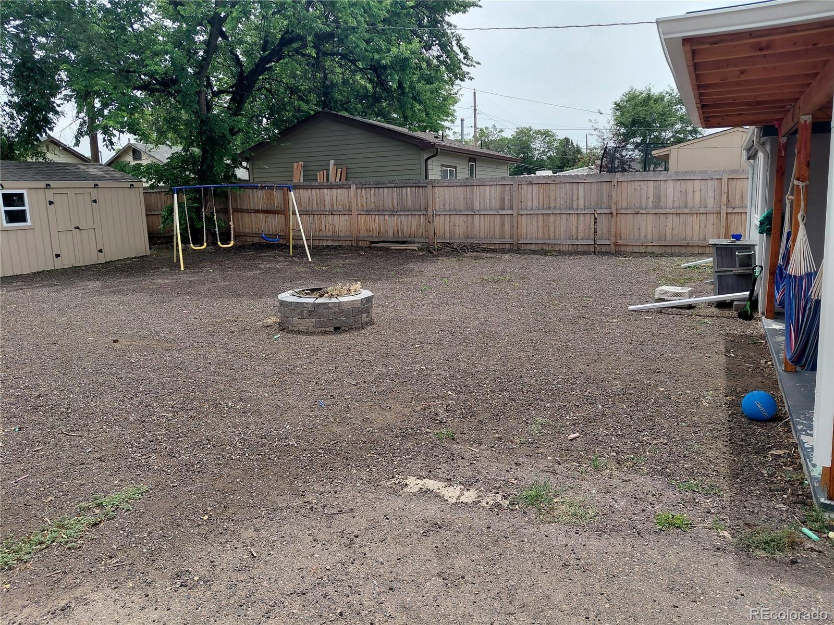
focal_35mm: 25
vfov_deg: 54.9
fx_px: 602
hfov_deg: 69.4
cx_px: 417
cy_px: 312
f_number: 1.8
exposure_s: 1/1875
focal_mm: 4.69
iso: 50
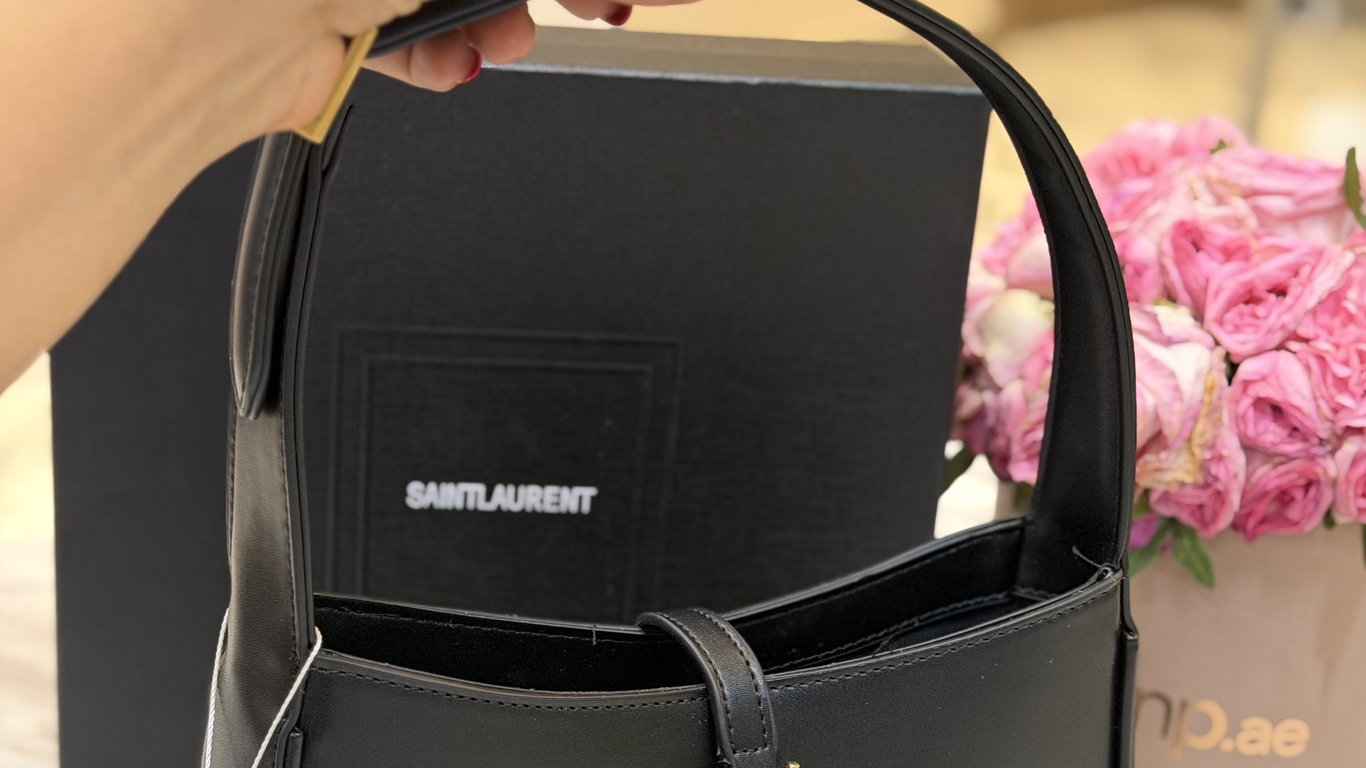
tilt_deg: -25.4
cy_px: 631
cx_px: 684
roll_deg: -4.4
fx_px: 2535
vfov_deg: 17.1
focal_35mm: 70
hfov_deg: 30.2
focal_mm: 6.76
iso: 200
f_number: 1.78
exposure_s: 1/33
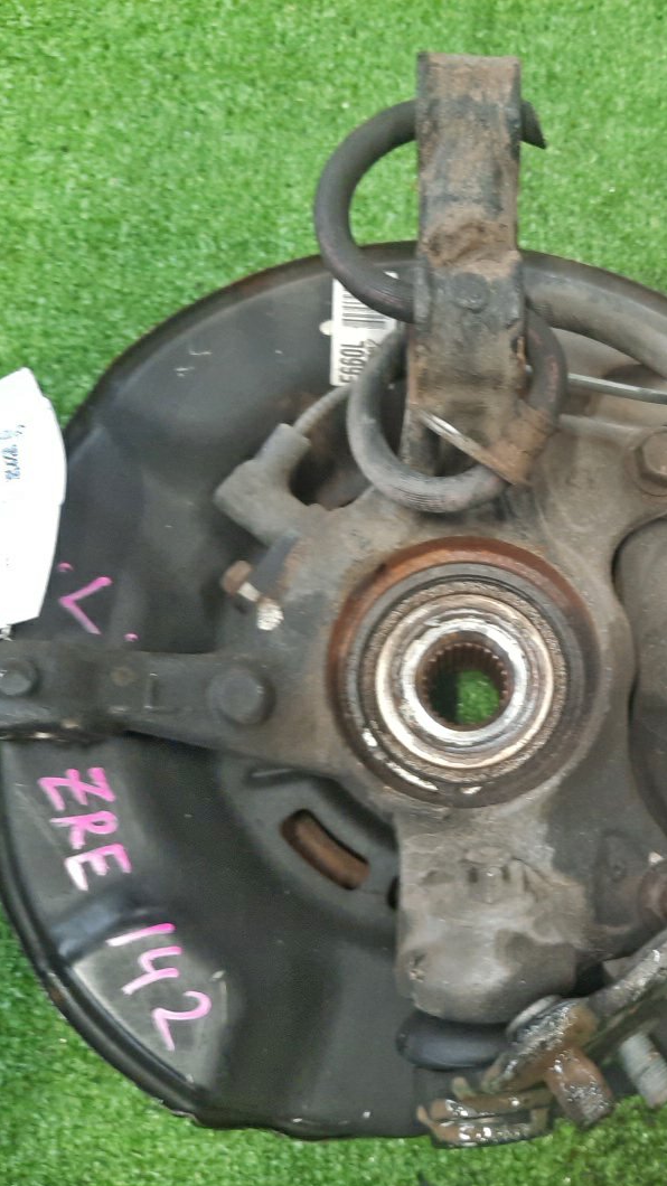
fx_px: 1164
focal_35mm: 37
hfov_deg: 30.7
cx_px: 589
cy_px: 603
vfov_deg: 54.0
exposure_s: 1/33
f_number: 2
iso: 318
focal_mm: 4.6
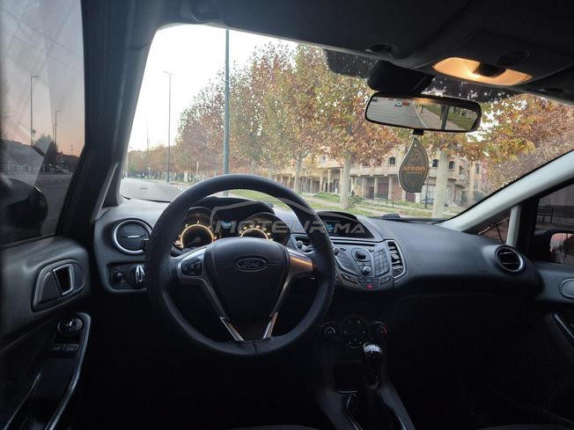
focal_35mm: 23
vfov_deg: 58.9
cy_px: 215
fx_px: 381
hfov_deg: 73.9
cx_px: 287
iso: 500
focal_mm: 5.4
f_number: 1.8
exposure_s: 1/100
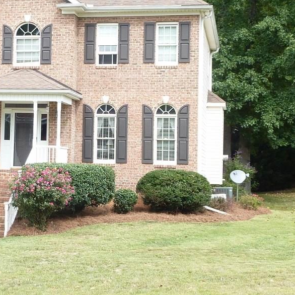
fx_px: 848
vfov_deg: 19.7
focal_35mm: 88
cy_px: 110
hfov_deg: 19.4
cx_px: 42
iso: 80
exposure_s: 1/100
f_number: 4
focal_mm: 6.5
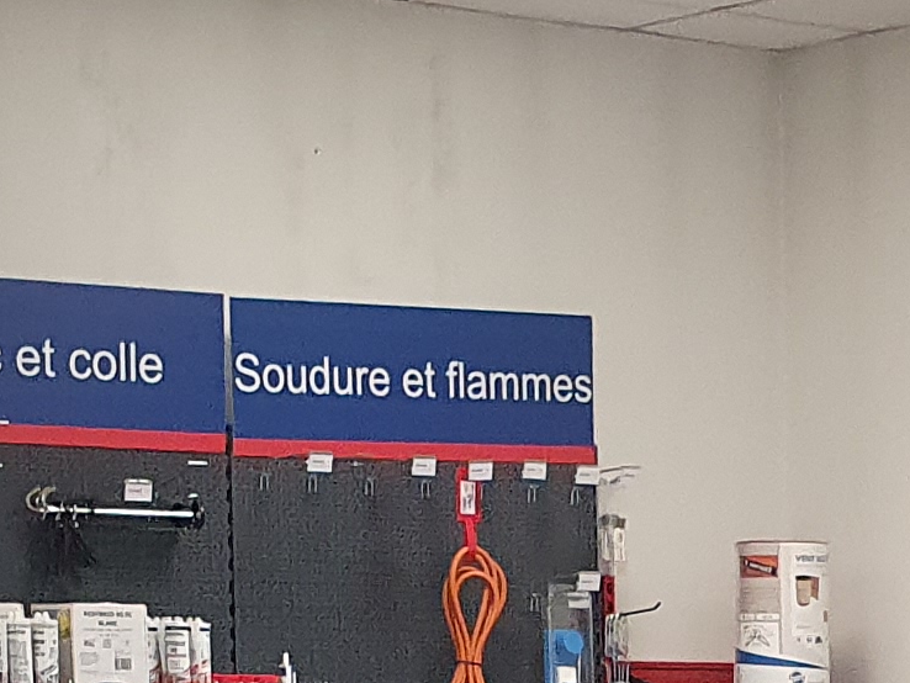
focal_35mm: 142
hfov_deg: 13.6
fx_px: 3734
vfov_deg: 9.9
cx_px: 984
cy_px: 1213
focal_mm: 4.32
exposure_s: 1/100
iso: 320
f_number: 2.4
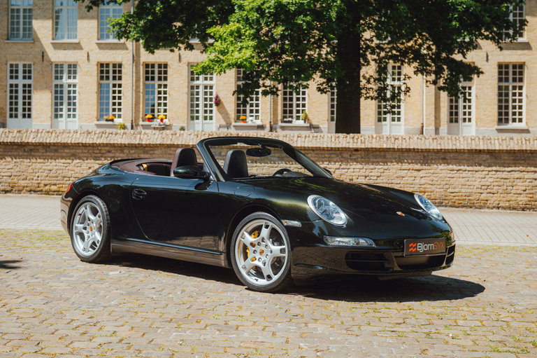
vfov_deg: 21.9
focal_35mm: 62
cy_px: 179
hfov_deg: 32.4
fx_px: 924
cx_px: 268
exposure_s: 1/160
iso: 100
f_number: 4.5
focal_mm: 62
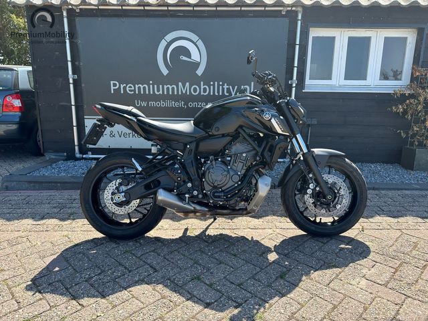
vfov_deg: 56.8
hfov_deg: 71.6
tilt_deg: -13.0
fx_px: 297
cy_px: 160
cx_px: 214
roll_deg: -1.4
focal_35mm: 24
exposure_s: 1/1019
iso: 80
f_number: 1.78
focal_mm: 6.86
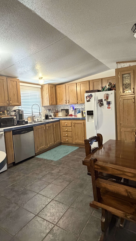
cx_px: 80
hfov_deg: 53.3
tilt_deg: -3.3
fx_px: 135
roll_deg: +3.0
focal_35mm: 21
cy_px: 117
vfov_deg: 83.8
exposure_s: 1/60
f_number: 2.2
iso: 800
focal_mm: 2.22
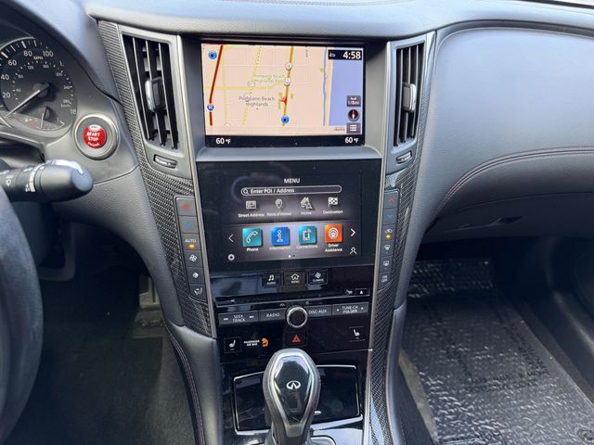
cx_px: 297
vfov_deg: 56.8
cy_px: 222
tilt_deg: -38.0
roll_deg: -4.3
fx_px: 412
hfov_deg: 71.6
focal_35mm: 24
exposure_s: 1/50
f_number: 1.78
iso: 160
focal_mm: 6.76
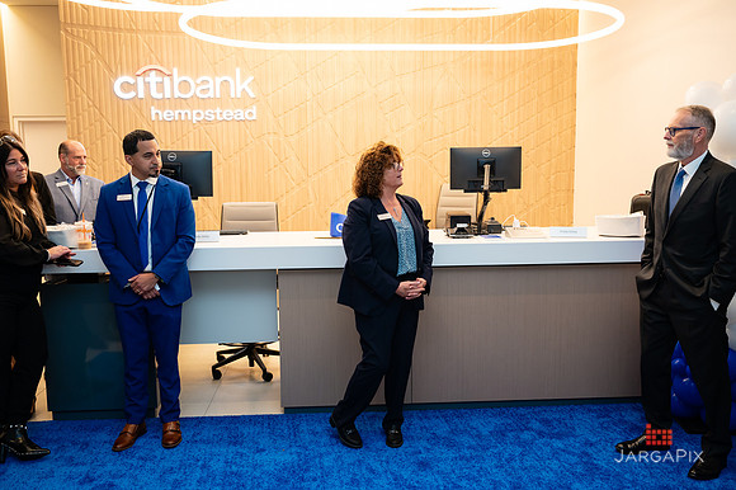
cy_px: 245
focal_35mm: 32
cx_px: 368
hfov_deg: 59.5
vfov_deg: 41.6
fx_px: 644
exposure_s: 1/200
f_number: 3.2
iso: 500
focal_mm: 30
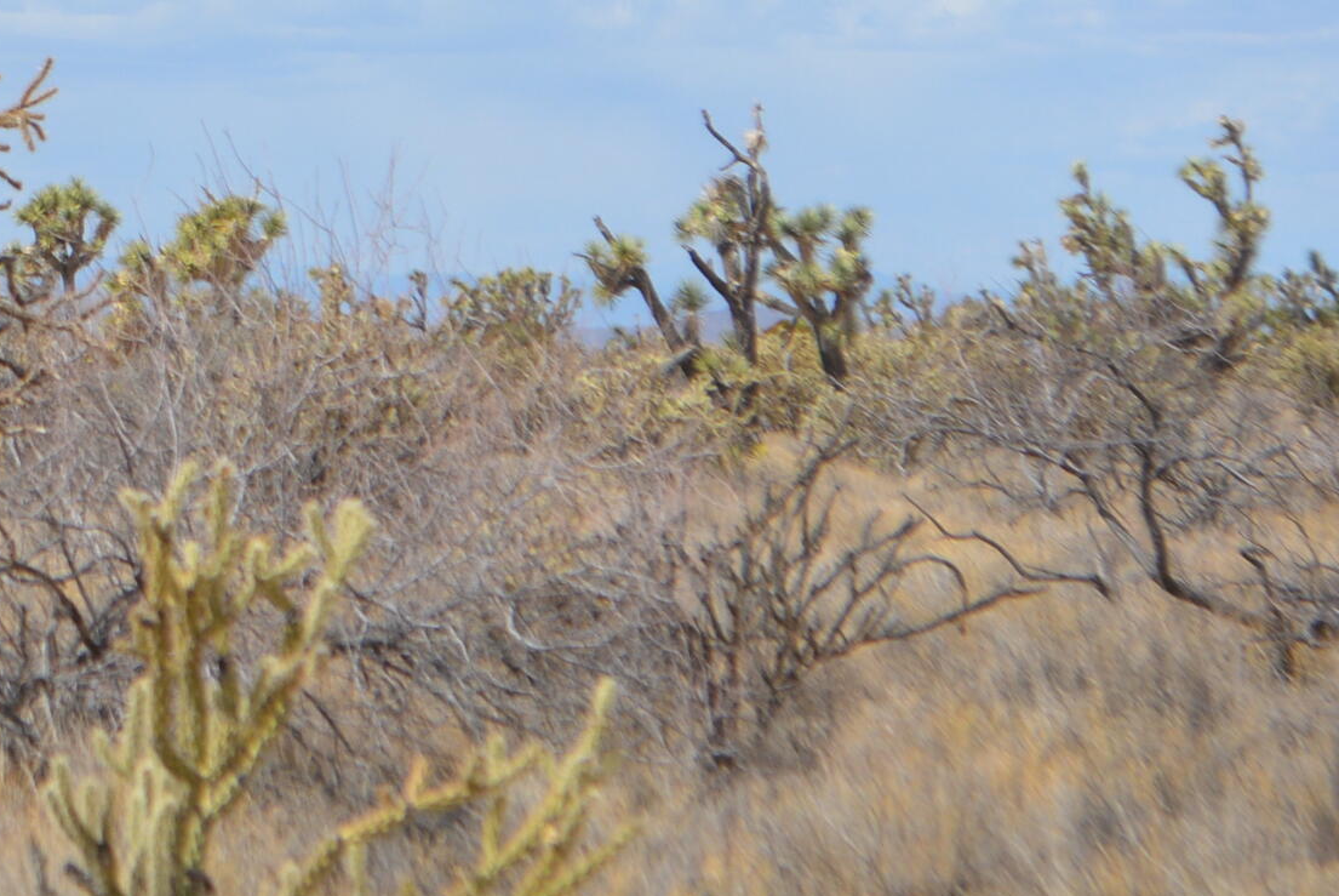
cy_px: 194
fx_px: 8315
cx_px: -222
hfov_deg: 9.1
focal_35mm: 223
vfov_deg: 6.2
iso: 400
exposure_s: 1/1600
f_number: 7.1
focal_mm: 55
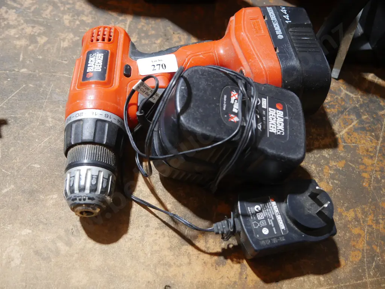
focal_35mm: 32
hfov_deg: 56.8
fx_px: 356
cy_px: 144
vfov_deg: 44.2
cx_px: 192
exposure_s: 1/60
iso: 640
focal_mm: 16
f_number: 3.6
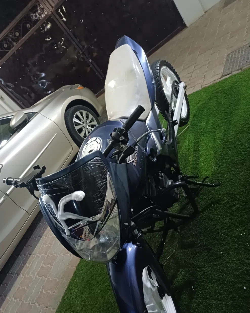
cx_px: 121
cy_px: 169
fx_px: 250
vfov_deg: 64.0
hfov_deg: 53.2
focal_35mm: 27
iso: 1000
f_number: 1.8
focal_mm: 4.65
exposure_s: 1/20
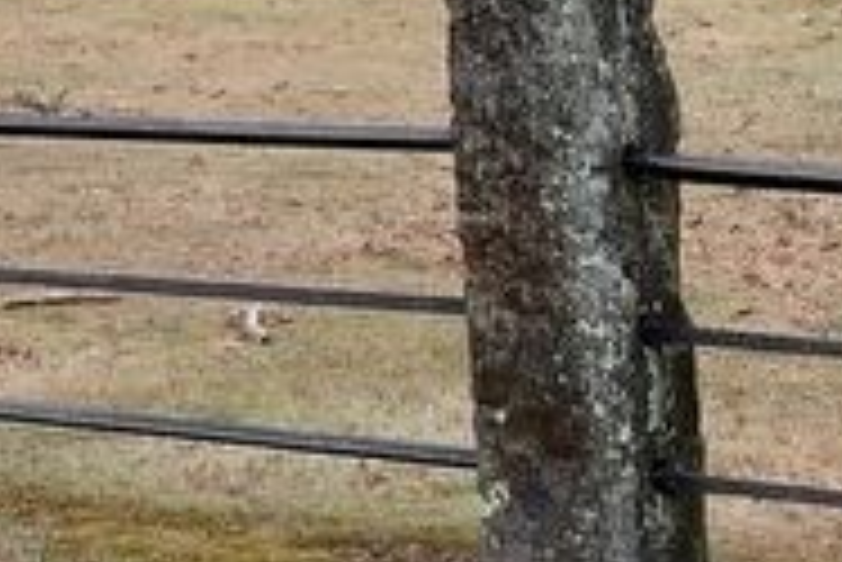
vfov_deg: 12.4
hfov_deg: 17.2
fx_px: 2598
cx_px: 1126
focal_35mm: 111
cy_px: 351
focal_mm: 4.5
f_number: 2.8
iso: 100
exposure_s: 1/200
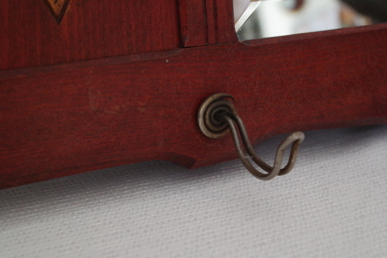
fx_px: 828
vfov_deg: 17.7
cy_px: 129
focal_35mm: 77
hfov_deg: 26.3
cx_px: 194
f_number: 5.6
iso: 3200
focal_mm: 50
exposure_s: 1/30
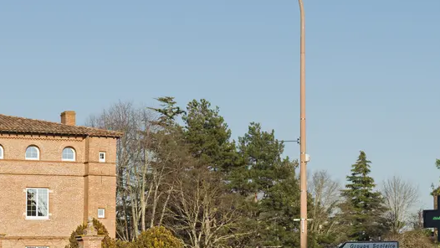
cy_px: 142
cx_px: 212
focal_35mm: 102
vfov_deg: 11.9
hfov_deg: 20.9
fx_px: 1190
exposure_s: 1/320
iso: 100
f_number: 8
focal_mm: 40
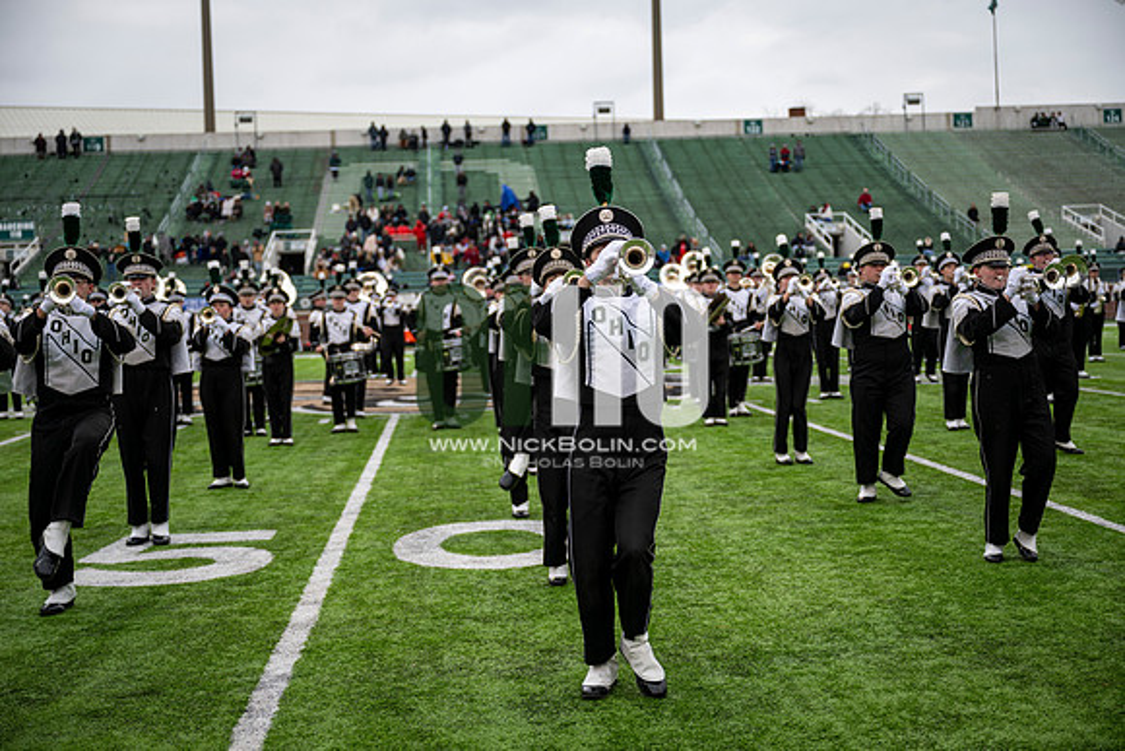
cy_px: 376
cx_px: 562
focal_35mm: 47
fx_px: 1469
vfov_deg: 28.7
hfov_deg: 41.9
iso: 100
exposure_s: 1/500
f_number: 2.8
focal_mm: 47
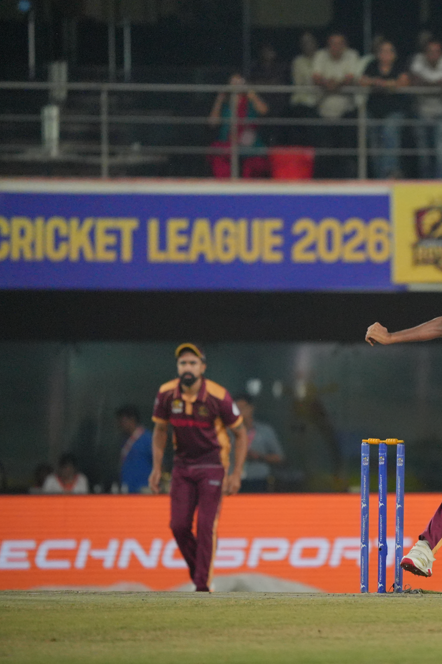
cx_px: 478
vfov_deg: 2.3
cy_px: 332
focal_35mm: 901
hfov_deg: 1.5
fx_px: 16593
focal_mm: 600
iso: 5000
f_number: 6.3
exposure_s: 1/2000
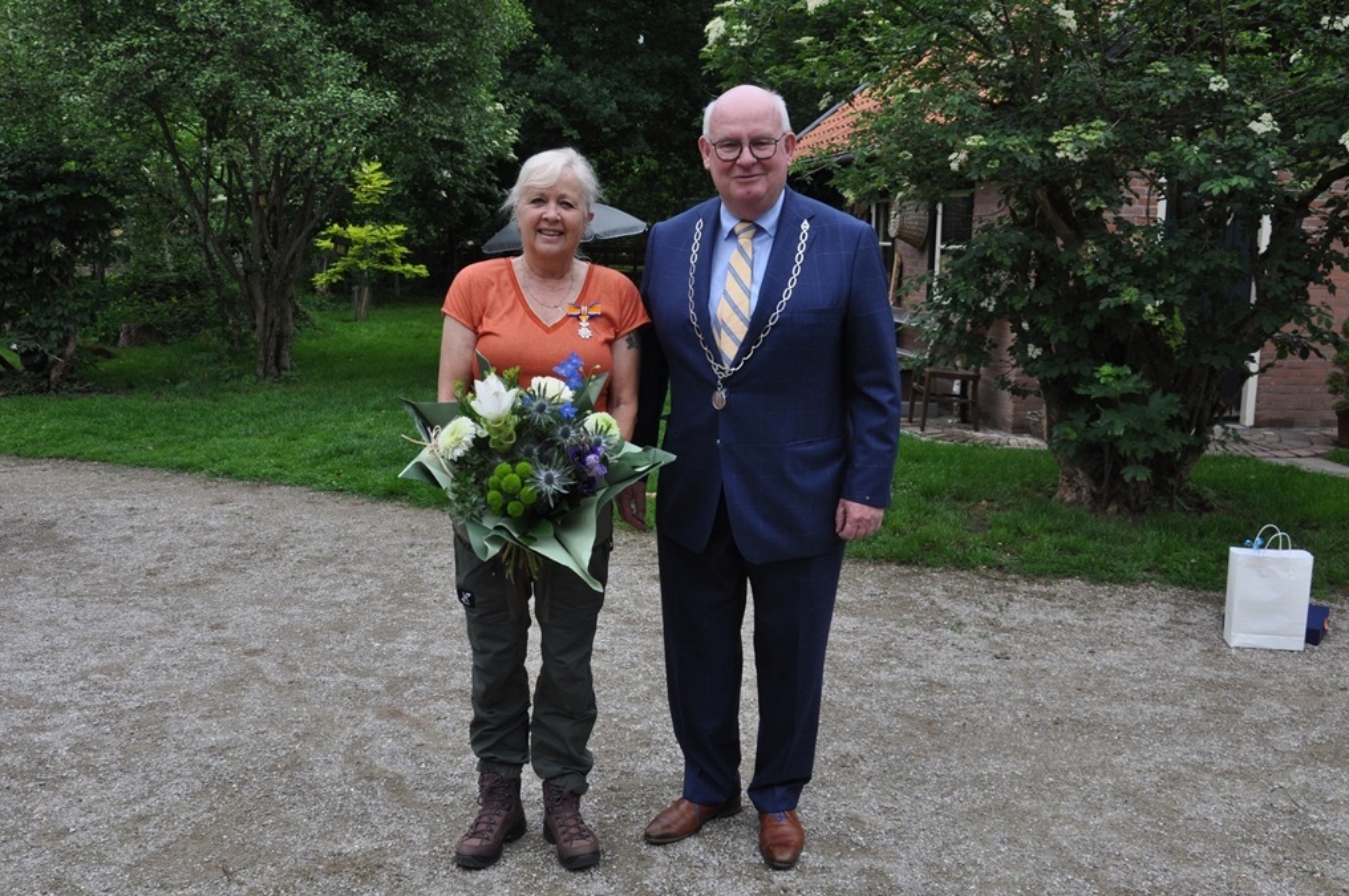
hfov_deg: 57.3
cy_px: 448
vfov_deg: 39.9
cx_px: 674
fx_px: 1235
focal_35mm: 33
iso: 400
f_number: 6.3
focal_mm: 22
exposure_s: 1/160
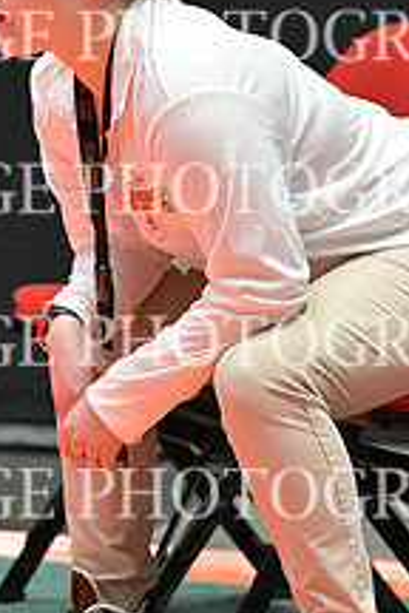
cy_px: 417
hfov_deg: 4.2
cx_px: 58
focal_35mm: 328
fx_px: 5589
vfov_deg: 6.3
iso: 6400
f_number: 2.8
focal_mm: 122
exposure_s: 1/800
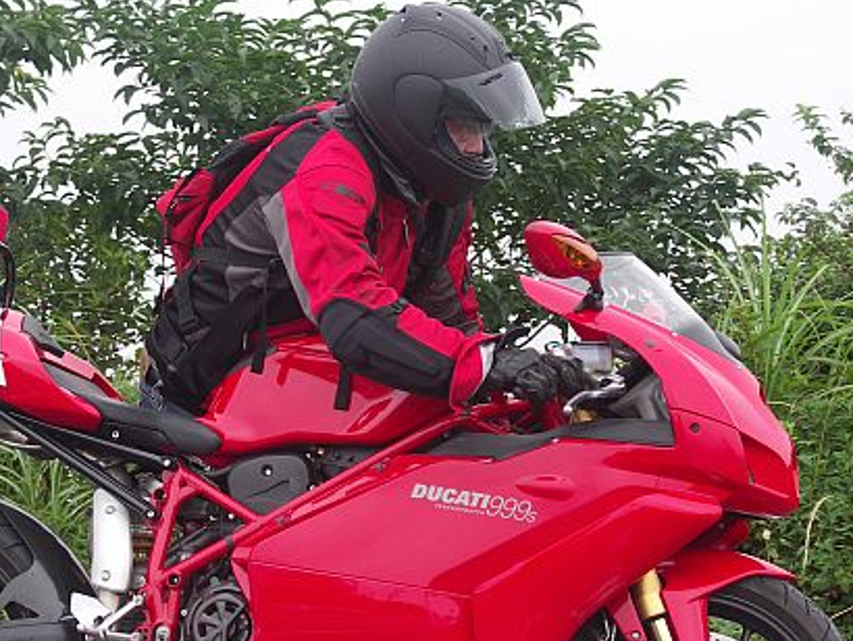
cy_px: 452
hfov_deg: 13.9
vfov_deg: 10.4
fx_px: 3501
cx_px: 350
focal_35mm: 142
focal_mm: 23.6
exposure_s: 1/250
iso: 50
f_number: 4
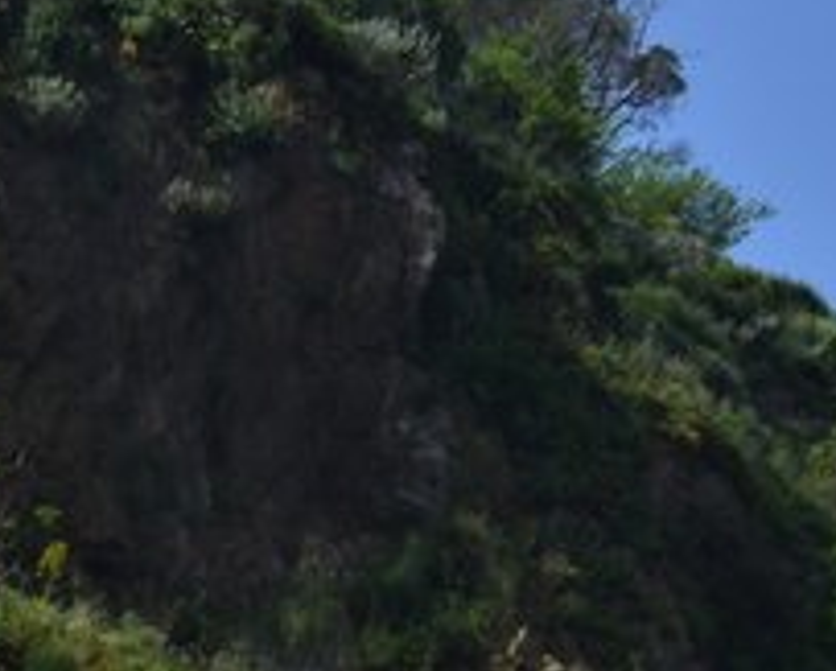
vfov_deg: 3.3
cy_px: -408
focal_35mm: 470
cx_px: -453
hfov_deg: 4.1
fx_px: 11642
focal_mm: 85
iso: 320
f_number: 10
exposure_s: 1/320
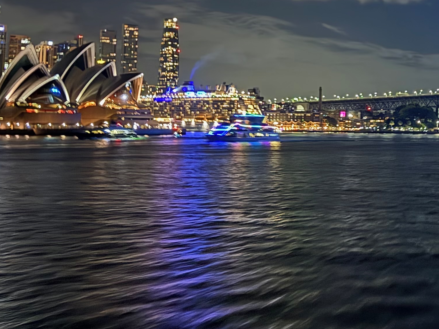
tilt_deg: +6.3
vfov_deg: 22.5
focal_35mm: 64
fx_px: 812
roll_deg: -1.4
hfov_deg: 29.6
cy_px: 46
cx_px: 350
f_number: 1.78
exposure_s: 1/9
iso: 2000
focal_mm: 6.76
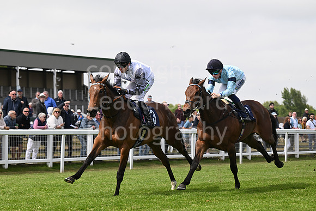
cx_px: 158
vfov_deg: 10.6
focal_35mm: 130
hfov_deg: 15.8
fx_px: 1141
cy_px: 106
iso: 400
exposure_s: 1/1250
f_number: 6.3
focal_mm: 130
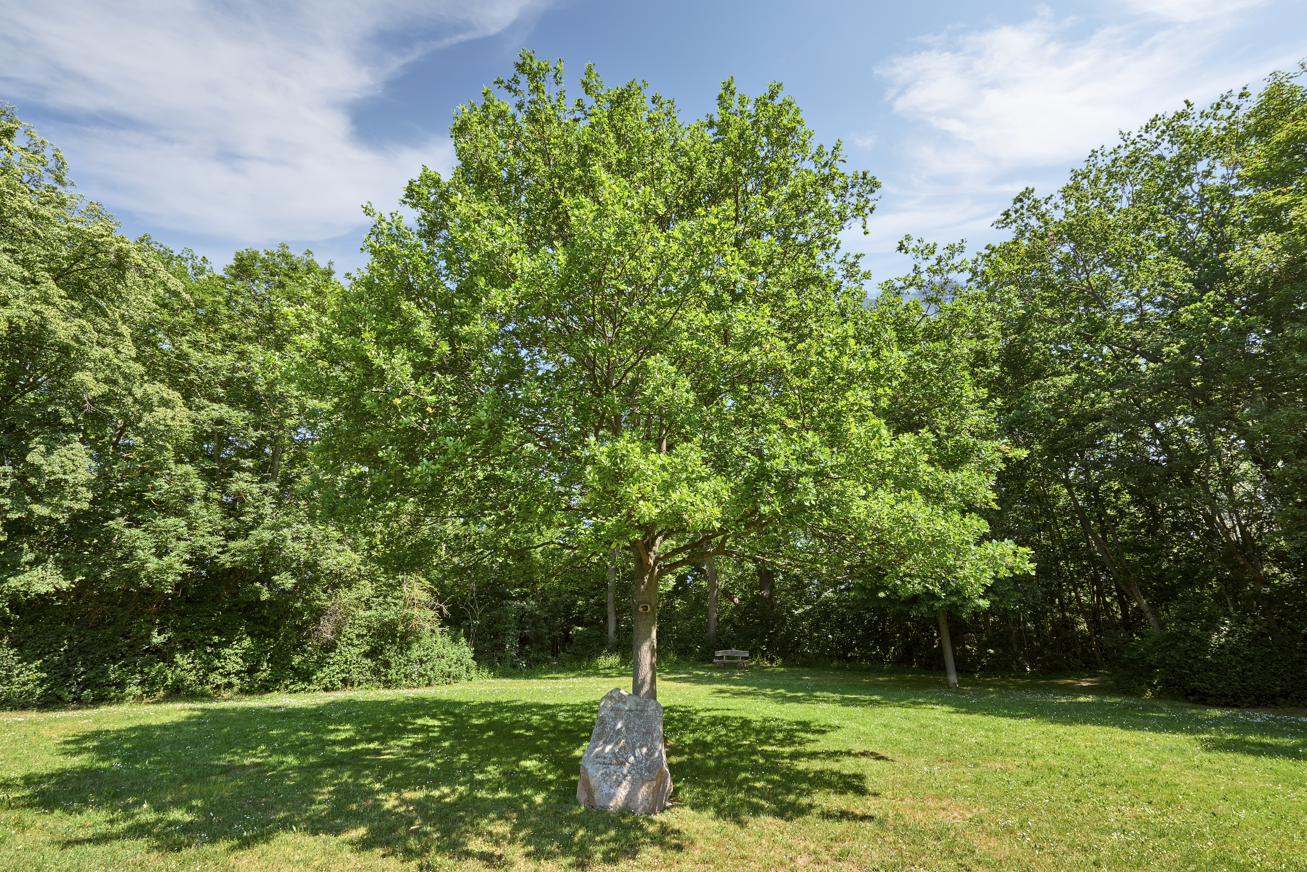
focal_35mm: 16
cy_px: 436
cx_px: 654
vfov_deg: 73.7
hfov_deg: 96.7
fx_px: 581
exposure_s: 1/50
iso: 100
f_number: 11
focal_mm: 16
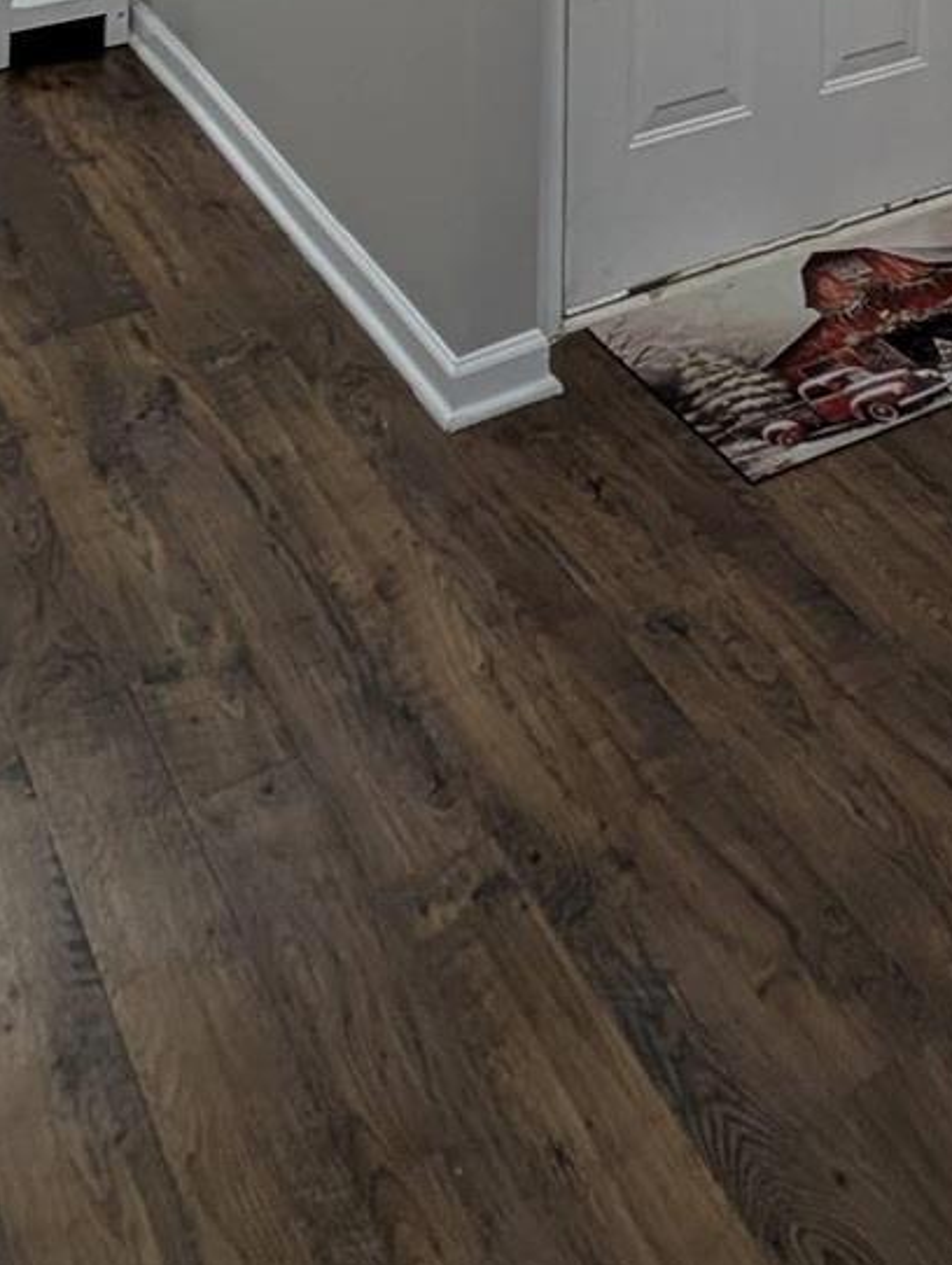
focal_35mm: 51
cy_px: -700
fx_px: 1866
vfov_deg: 25.9
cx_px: 786
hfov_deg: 27.9
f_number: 1.95
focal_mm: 2.23
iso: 56
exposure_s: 1/60
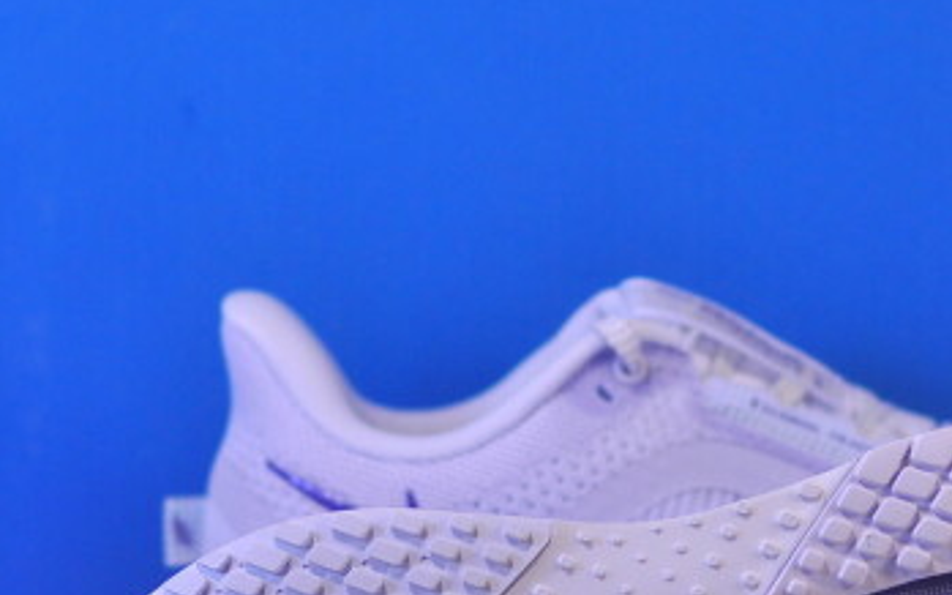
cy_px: 389
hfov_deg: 11.9
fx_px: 4540
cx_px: 780
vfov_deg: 7.5
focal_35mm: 175
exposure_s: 1/320
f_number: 2.8
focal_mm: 50
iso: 250
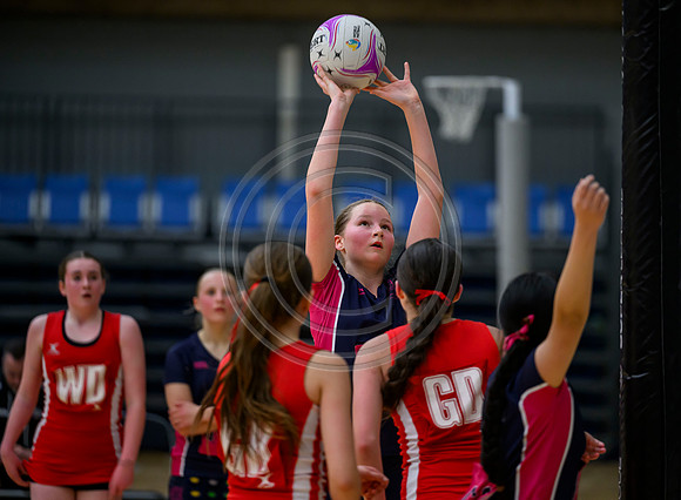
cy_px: 250
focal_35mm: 221
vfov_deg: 6.6
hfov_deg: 9.0
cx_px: 375
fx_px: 4306
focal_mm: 200
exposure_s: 1/800
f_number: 2.8
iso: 2500
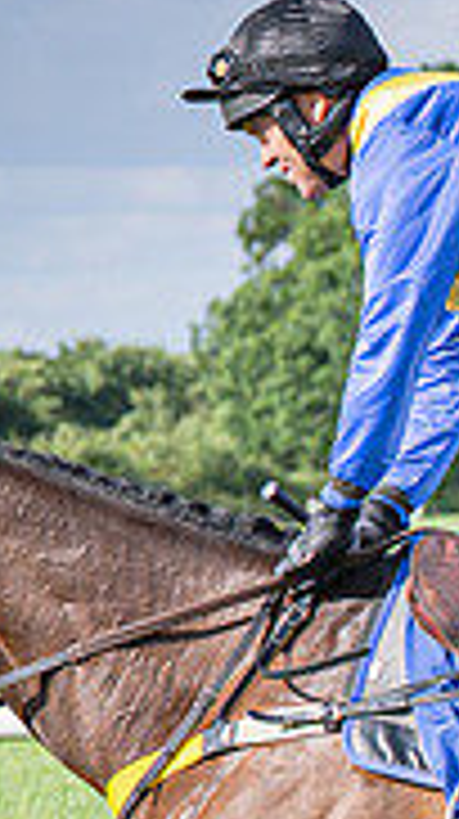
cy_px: 1040
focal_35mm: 446
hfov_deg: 2.7
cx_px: 448
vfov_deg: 4.8
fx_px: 9677
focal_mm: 70
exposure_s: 1/1600
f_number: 4.5
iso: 200
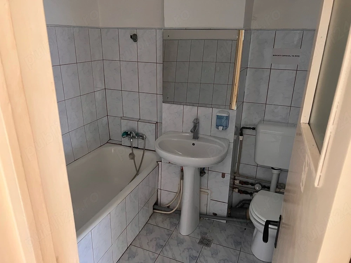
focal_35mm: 26
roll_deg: -0.1
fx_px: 264
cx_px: 176
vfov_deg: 53.1
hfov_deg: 67.3
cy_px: 132
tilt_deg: -20.1
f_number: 1.5
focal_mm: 5.7
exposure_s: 1/60
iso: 200
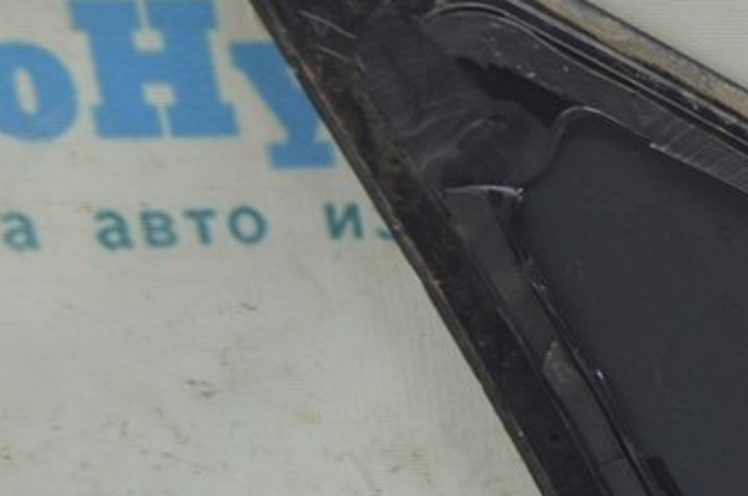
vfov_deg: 12.6
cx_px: 1017
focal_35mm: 107
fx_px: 2220
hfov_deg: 17.7
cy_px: 486
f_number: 5.6
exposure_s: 1/20
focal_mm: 24
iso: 400
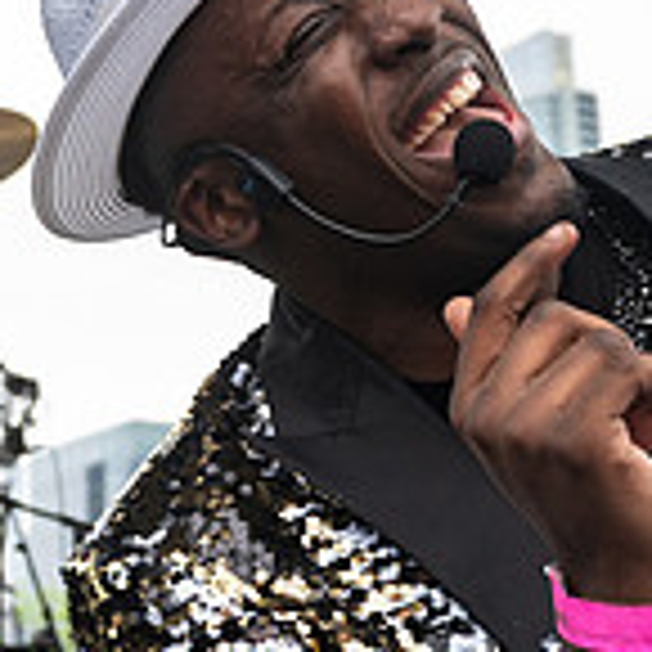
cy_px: 206
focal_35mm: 110
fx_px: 2344
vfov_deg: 15.8
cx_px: 139
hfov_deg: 15.7
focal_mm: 24
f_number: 4
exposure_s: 1/200
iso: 400
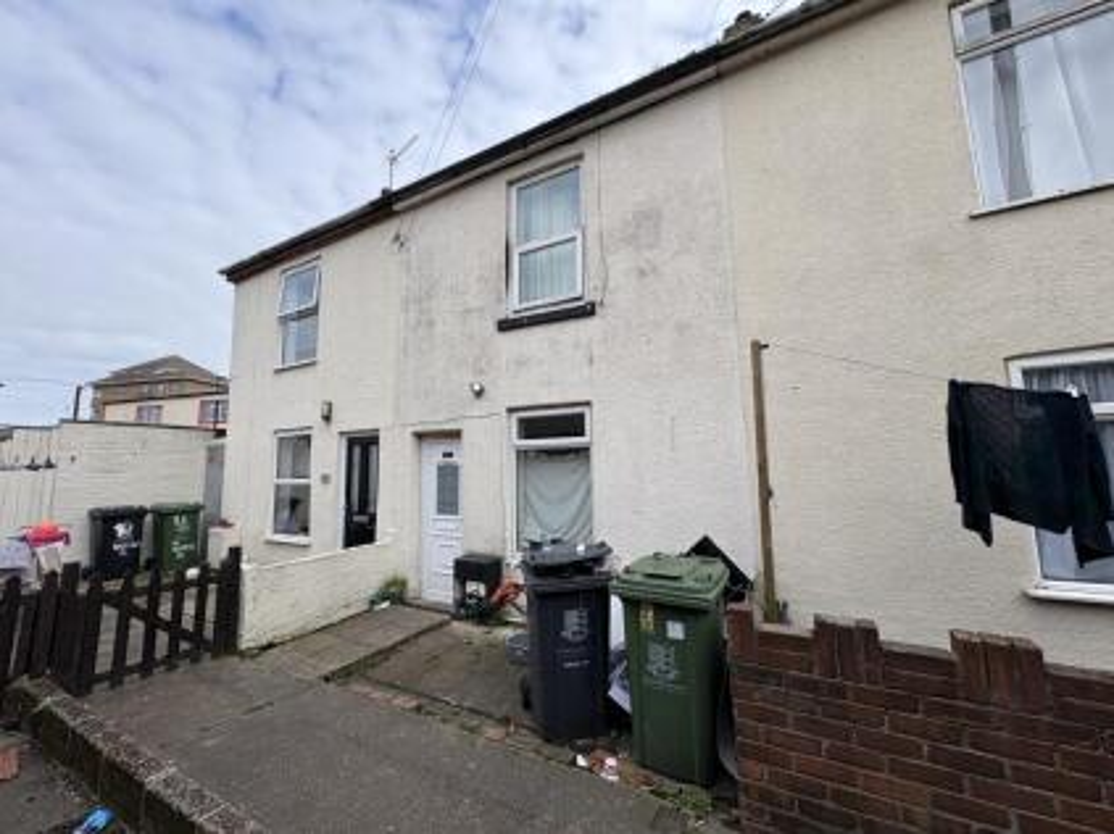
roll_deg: +1.3
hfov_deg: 102.1
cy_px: 417
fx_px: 450
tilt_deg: +7.1
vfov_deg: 85.6
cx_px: 557
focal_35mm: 14
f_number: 2.2
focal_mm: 2.22
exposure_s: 1/980
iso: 40
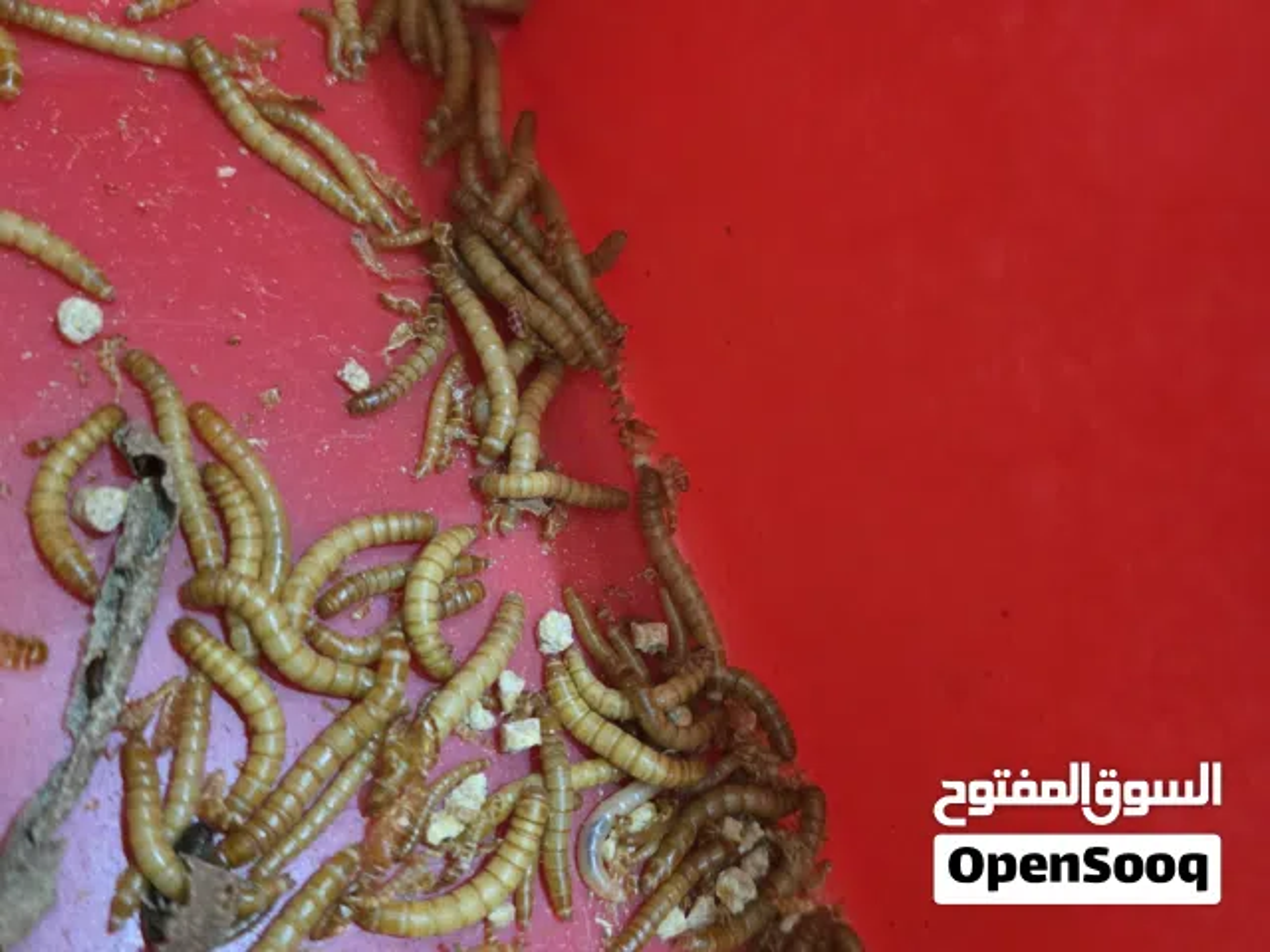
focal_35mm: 23
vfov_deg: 58.9
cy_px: 476
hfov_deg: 73.9
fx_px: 844
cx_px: 635
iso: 1000
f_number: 1.7
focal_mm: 6.3
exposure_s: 1/100
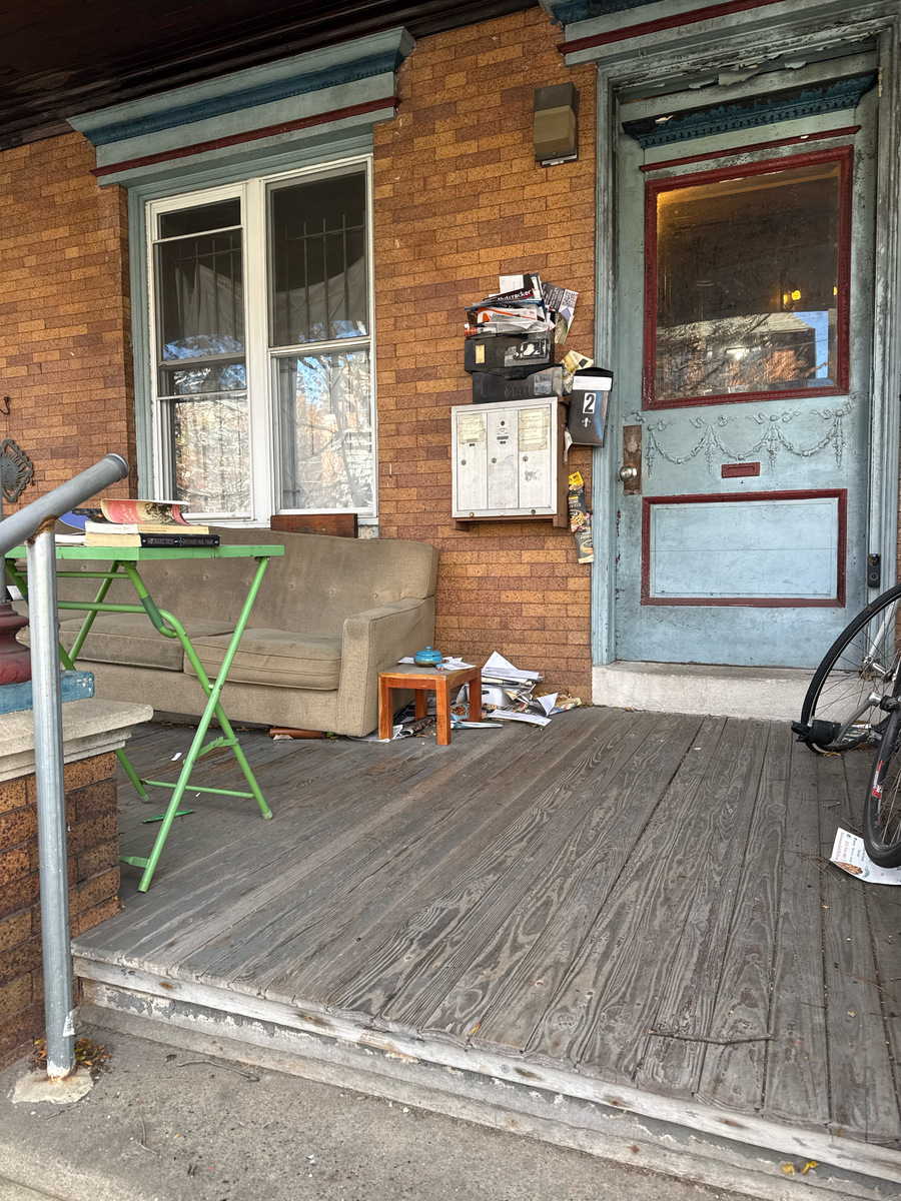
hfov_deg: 56.8
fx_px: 833
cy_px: 600
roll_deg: +1.5
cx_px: 450
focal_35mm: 24
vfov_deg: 71.6
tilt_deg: -3.4
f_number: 1.78
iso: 64
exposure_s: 1/189
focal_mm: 6.76
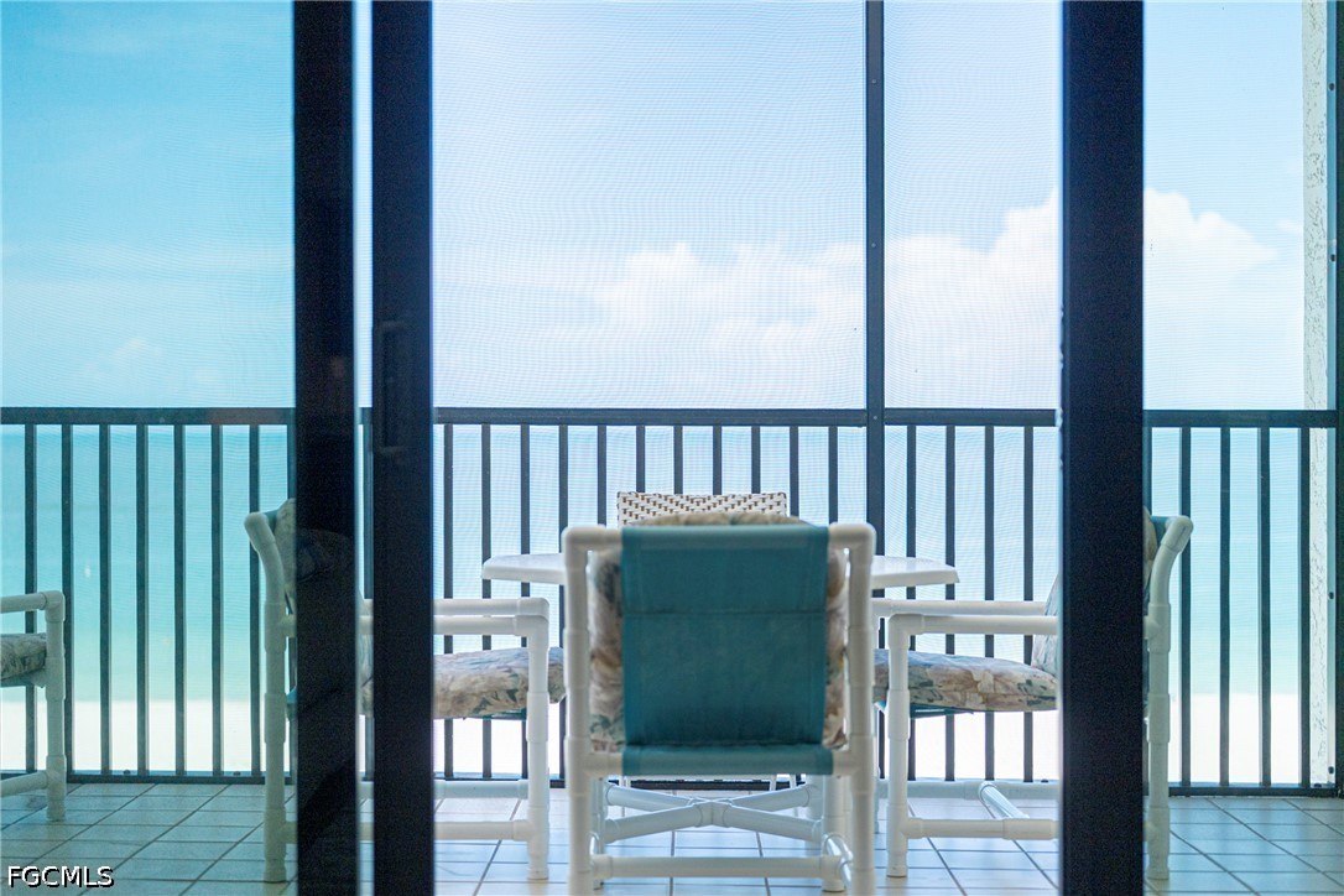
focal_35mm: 50
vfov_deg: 27.0
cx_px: 672
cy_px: 448
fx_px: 1867
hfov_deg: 39.6
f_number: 1.8
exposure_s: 1/5000
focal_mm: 50
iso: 320
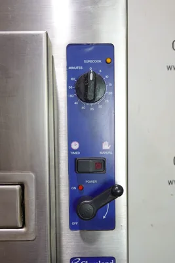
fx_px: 248
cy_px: 132
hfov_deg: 38.9
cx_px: 88
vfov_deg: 55.8
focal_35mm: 34
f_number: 4.5
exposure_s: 1/6
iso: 100
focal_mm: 12.51
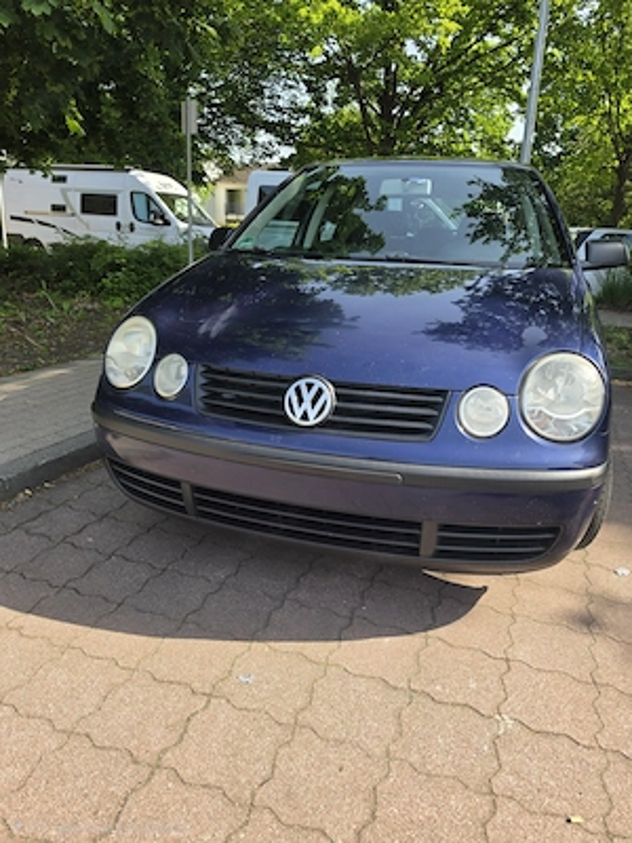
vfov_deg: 73.9
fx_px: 560
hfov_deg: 58.9
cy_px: 422
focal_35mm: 23
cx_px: 316
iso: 10
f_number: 1.4
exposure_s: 1/227
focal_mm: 6.5
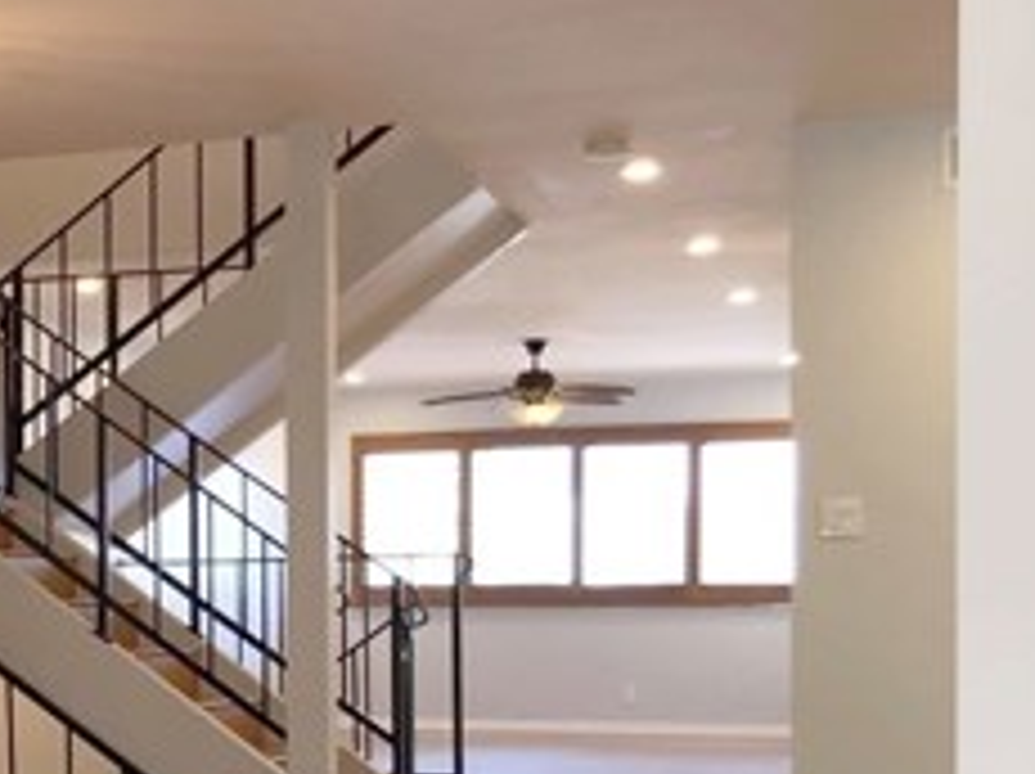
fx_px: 2330
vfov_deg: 18.5
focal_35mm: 78
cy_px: 702
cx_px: -14
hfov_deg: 23.9
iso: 40
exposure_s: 1/24
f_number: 1.8
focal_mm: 3.99
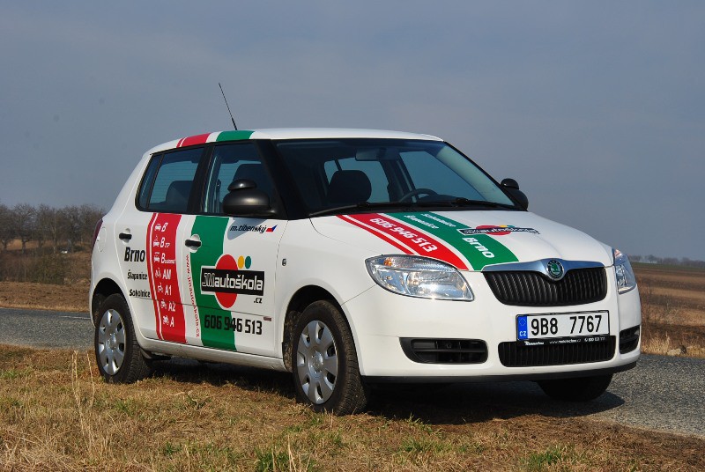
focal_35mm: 78
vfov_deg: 17.6
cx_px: 352
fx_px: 1530
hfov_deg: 26.0
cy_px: 236
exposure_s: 1/320
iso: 100
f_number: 10
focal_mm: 52
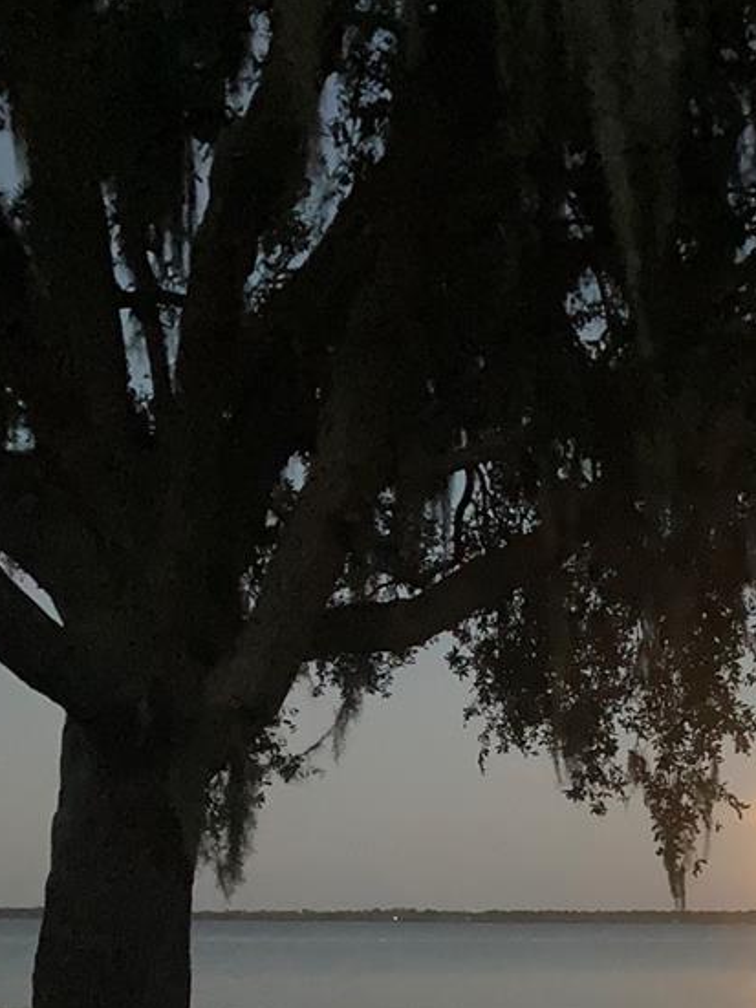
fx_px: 1777
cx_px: 686
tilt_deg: -2.0
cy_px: 1032
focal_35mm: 61
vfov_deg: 29.4
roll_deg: -0.5
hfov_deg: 23.4
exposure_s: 1/4
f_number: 1.8
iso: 1250
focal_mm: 3.99
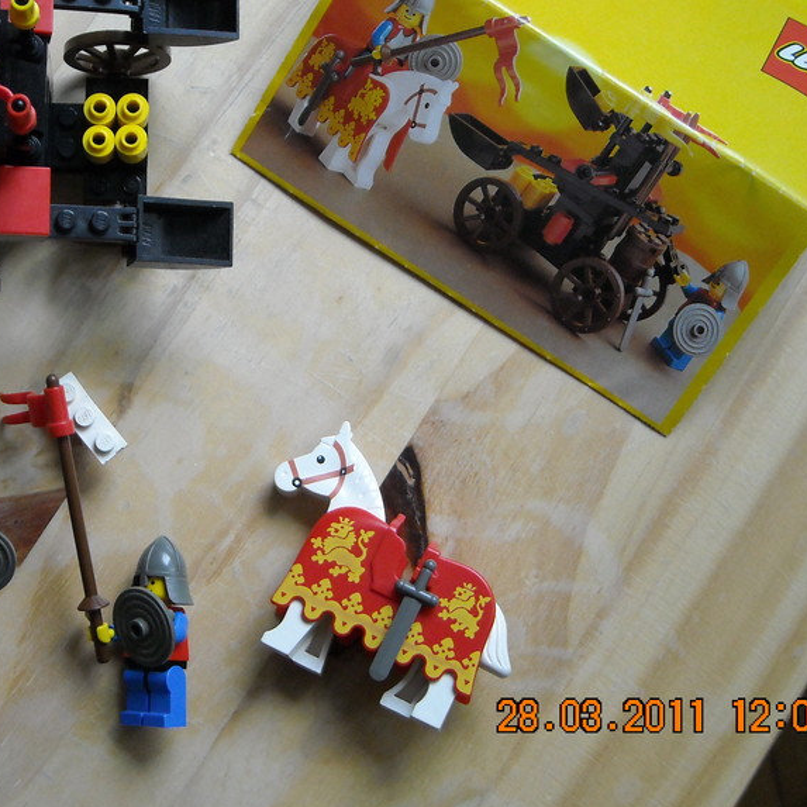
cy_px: 340
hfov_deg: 22.9
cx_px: 254
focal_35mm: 75
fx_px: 1978
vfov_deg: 23.0
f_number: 3.3
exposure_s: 1/176
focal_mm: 8.85
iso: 295
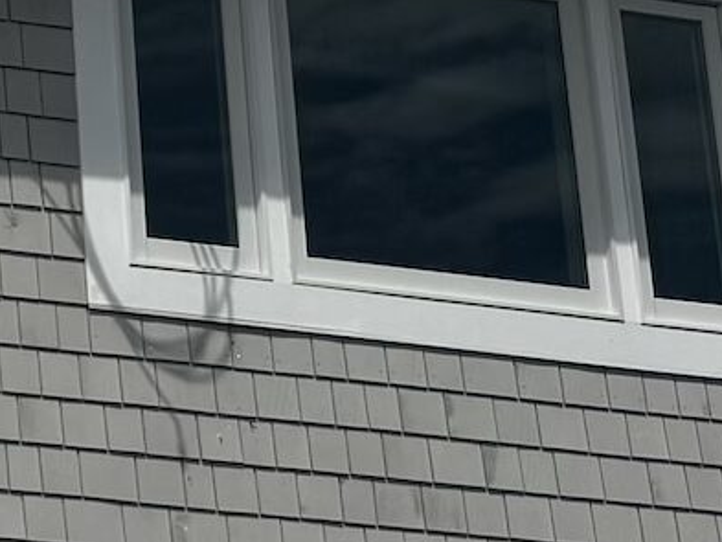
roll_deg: -2.3
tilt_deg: +15.5
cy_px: 355
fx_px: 2754
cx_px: -812
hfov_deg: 12.7
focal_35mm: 132
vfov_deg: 11.2
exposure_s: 1/12346
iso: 80
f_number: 1.78
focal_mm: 6.76
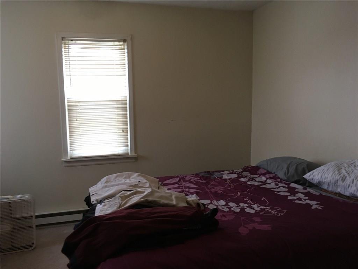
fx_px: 300
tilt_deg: -5.3
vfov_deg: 48.2
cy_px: 134
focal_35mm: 29
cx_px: 179
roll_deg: +1.4
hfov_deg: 61.7
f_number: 2.2
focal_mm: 4.15
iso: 125
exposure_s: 1/30
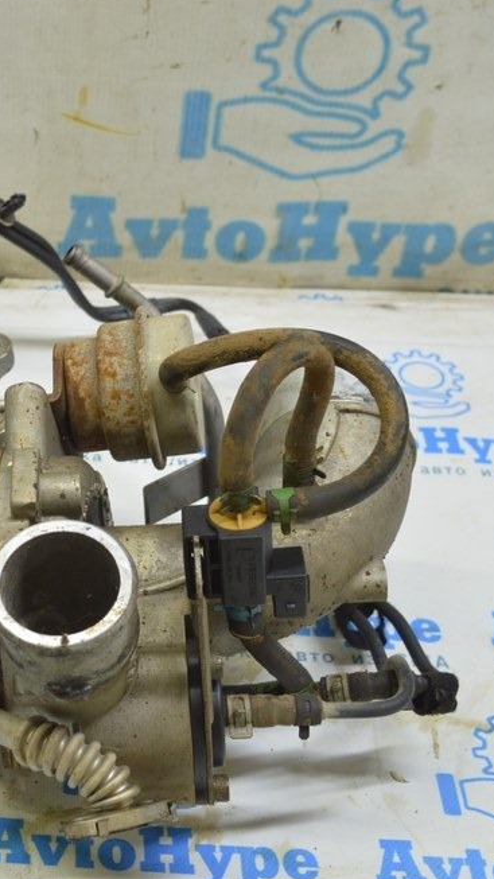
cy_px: 449
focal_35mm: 64
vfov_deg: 32.8
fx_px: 1491
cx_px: -67
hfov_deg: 18.0
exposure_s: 1/20
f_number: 5.6
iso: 400
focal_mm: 26
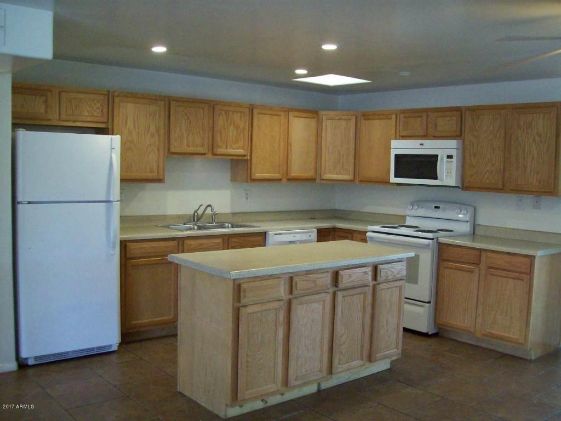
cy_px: 210
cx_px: 280
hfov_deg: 51.4
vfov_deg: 39.7
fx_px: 583
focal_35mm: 36
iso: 308
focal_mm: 6
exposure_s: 1/64
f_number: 2.7
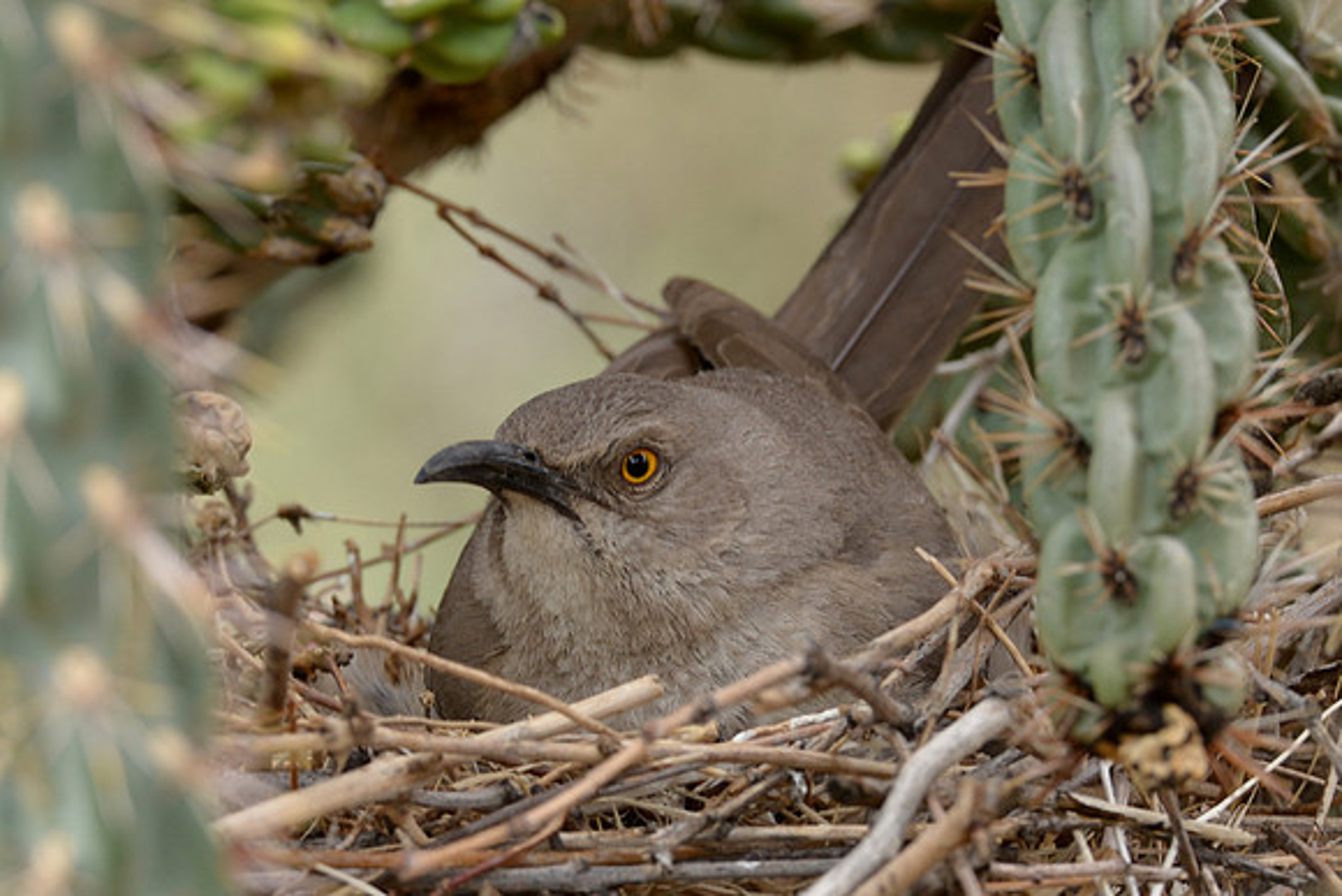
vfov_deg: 6.9
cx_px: 671
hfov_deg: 10.3
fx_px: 7457
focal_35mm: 200
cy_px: 448
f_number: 6.3
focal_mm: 200
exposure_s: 1/60
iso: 250
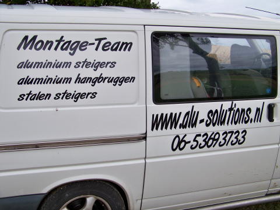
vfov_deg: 35.1
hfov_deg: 45.8
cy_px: 105
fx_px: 332
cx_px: 140
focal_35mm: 41
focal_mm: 7.6
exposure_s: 1/500
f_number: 2.8
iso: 64
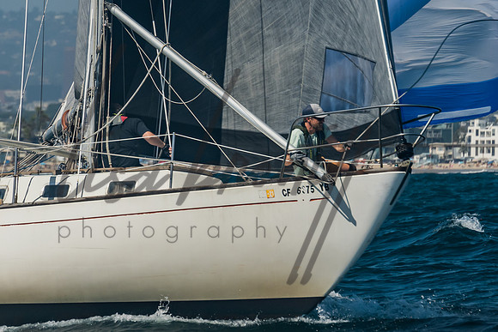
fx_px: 6730
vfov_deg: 2.8
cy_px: 112
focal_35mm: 486
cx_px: 287
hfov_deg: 4.2
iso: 160
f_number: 6.3
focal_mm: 200
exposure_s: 1/1000
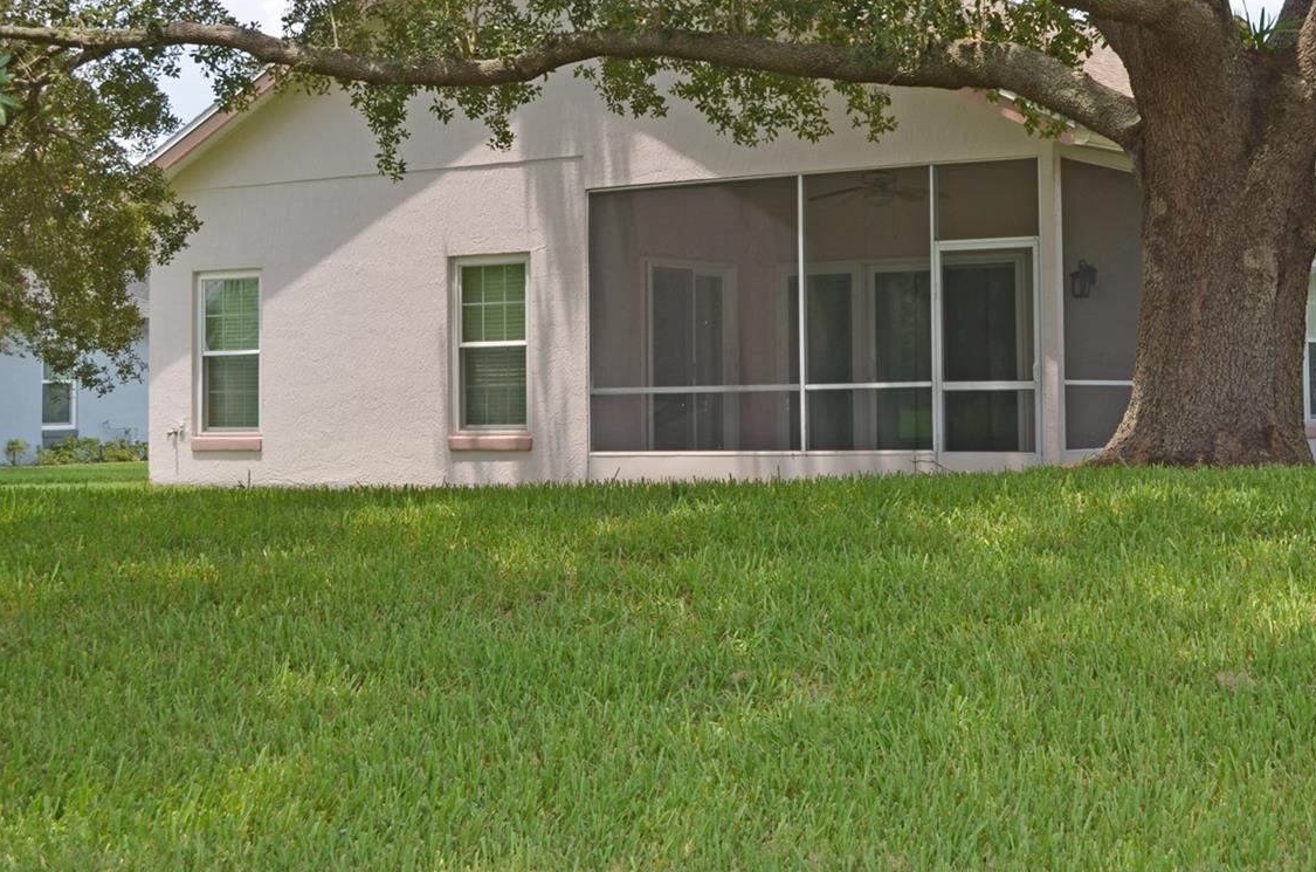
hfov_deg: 31.3
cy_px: 256
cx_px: 855
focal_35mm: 64
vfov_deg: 21.0
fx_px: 2335
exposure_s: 1/200
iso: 100
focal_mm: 30
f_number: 6.3
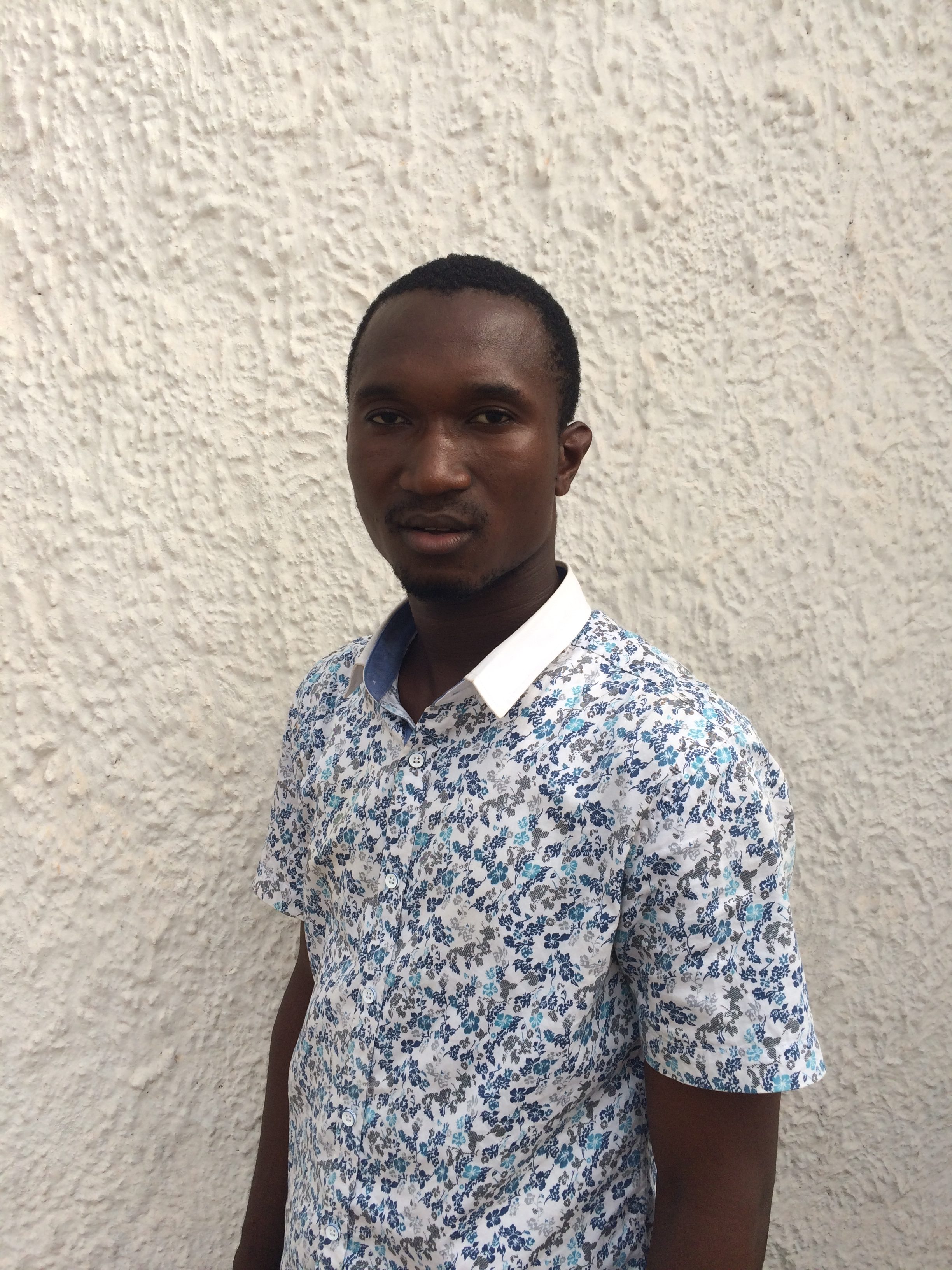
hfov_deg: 48.2
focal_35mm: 29
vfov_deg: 61.7
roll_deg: -0.6
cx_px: 476
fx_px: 1063
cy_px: 635
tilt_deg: -14.2
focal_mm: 4.15
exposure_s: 1/1244
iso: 32
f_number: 2.2
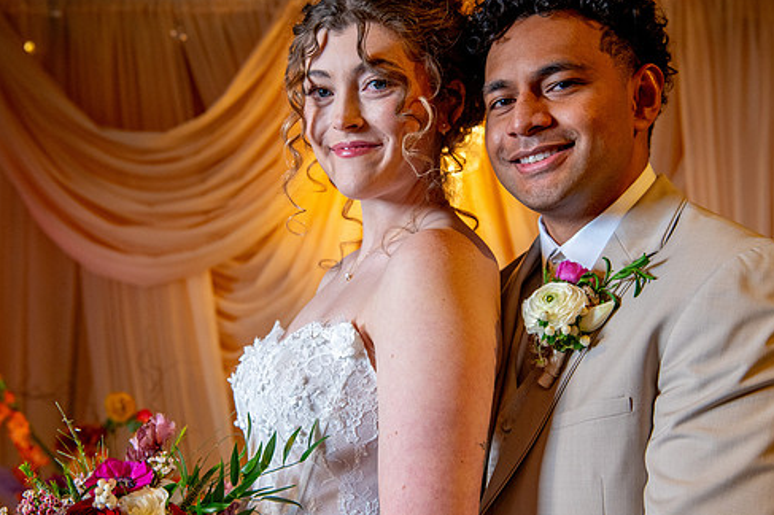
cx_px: 380
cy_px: 299
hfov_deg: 39.6
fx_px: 1074
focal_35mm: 50
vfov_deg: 26.9
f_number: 5
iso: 2000
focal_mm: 42
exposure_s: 1/320
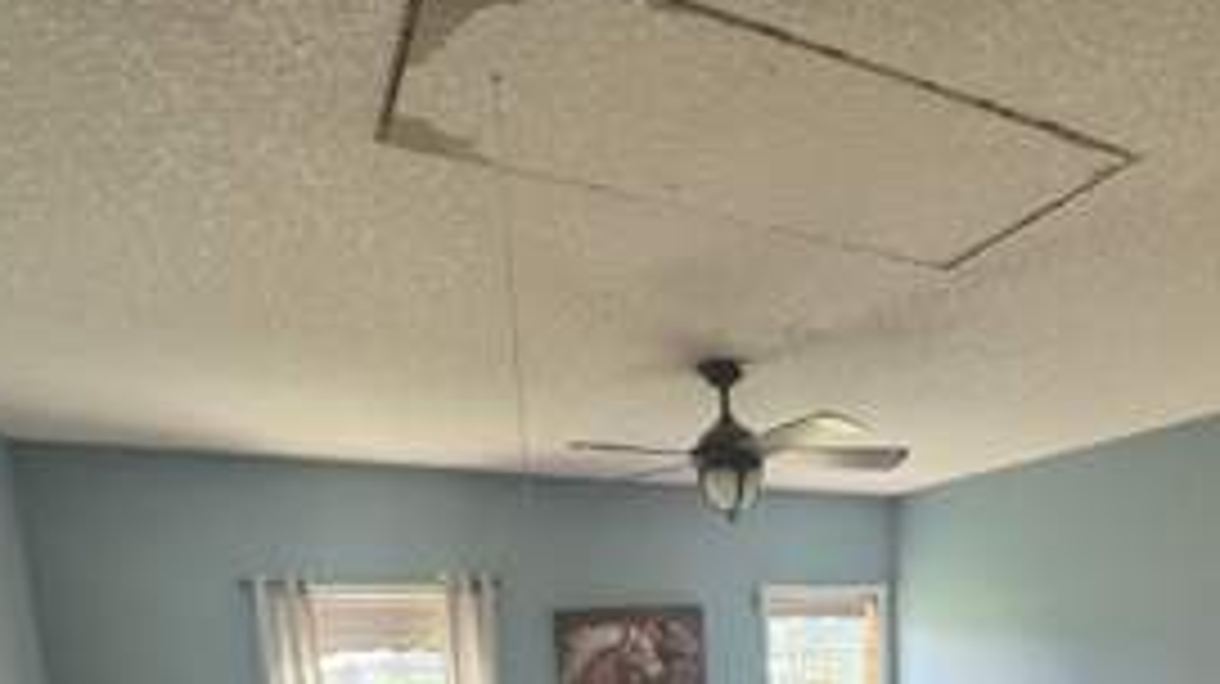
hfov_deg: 69.2
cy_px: 776
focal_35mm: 27
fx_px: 873
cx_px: 734
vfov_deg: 35.6
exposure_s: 1/120
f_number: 2.2
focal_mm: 2.22
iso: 100
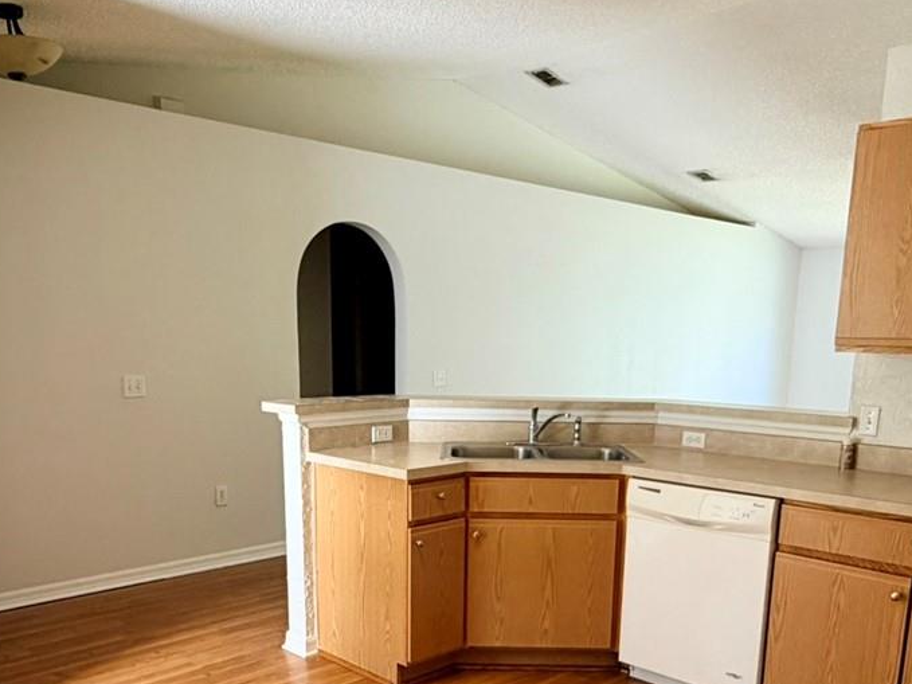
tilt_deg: -11.2
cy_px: 521
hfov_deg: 55.4
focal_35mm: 33
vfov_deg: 41.5
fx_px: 869
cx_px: 453
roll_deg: -1.1
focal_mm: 2.22
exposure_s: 1/121
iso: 125
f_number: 2.2
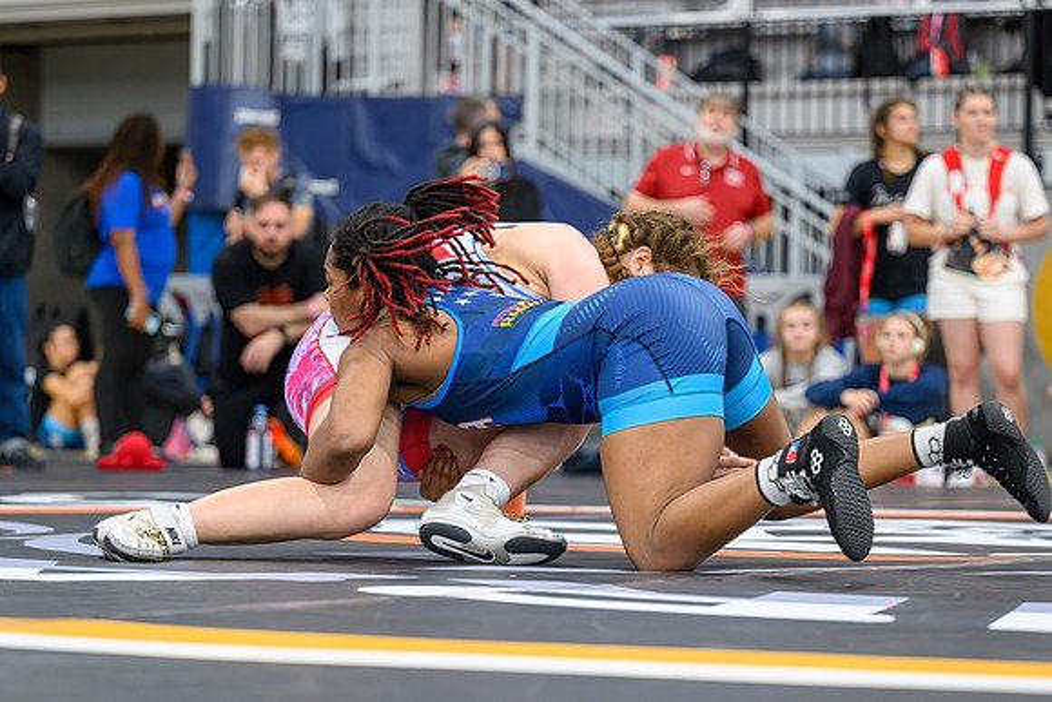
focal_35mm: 123
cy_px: 401
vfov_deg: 11.2
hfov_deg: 16.7
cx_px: 584
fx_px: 3590
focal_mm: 95
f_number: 2.8
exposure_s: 1/800
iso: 3200
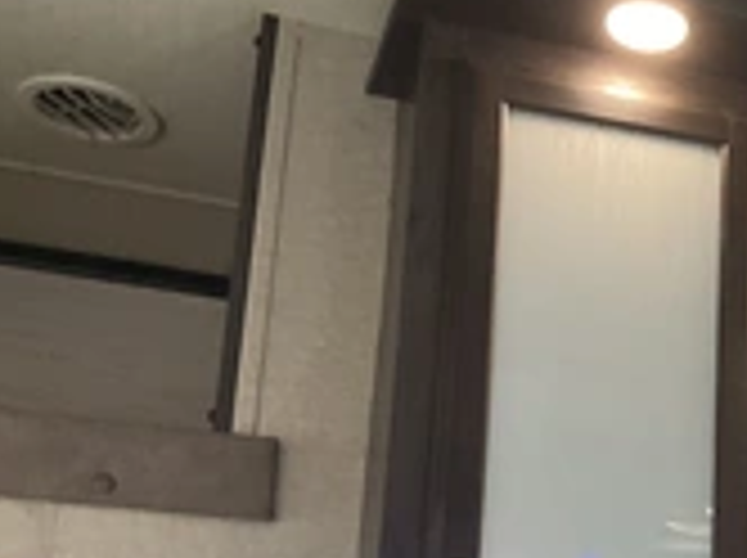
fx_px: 1508
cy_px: 500
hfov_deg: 25.2
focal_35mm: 70
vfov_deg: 20.5
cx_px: 882
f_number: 1.8
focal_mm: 3
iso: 80
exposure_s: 1/50
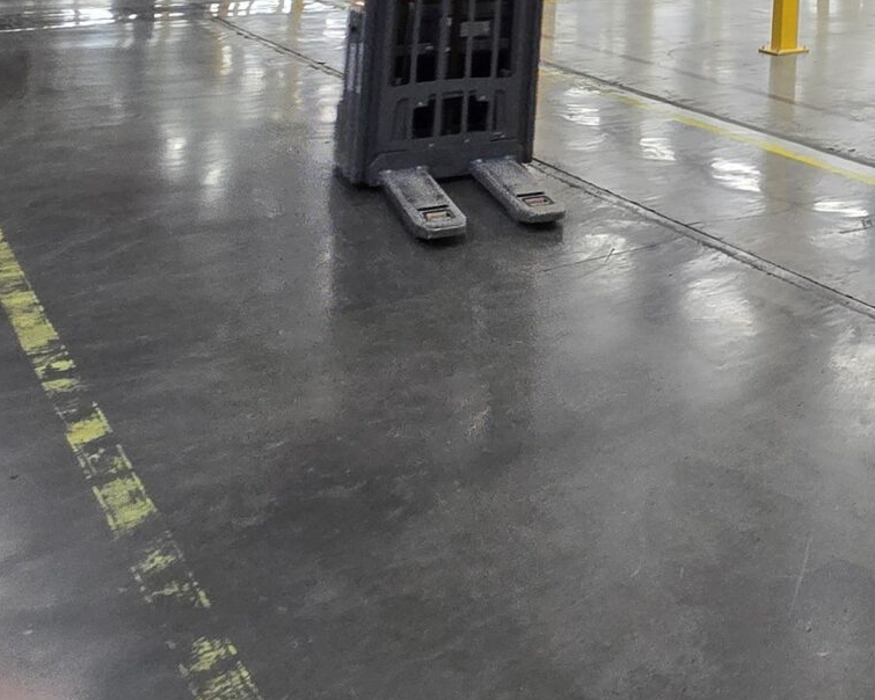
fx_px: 1114
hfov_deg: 29.7
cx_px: 1249
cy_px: -220
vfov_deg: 28.4
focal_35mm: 43
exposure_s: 1/50
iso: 160
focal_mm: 2.2
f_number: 2.2
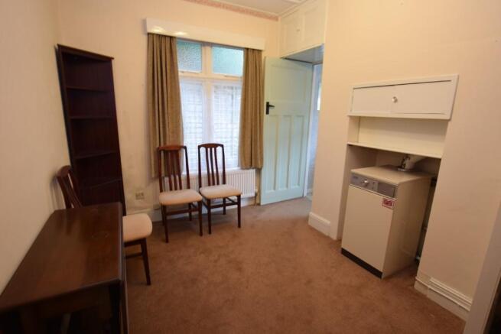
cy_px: 167
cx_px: 250
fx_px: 240
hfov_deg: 92.4
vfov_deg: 69.7
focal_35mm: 17
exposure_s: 1/6
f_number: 3.5
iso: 100
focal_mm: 11.5
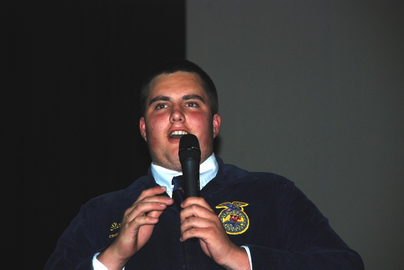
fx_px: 2275
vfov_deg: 6.8
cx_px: 202
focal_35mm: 202
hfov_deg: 10.1
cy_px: 135
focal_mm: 135
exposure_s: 1/60
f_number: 5.6
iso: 220
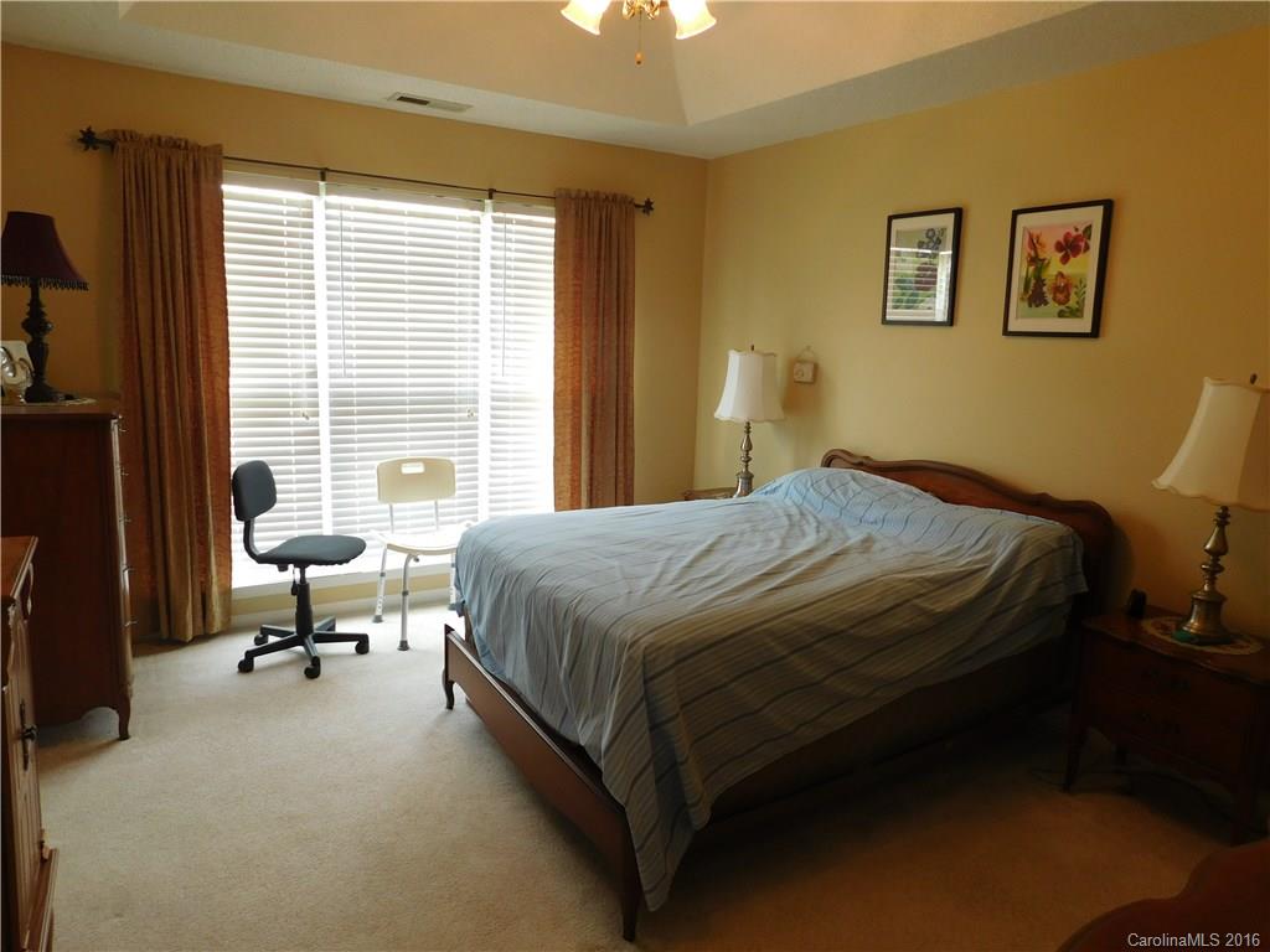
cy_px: 476
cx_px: 635
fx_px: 844
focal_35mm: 23
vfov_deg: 58.9
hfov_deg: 73.9
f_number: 3
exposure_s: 1/30
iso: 160
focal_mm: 4
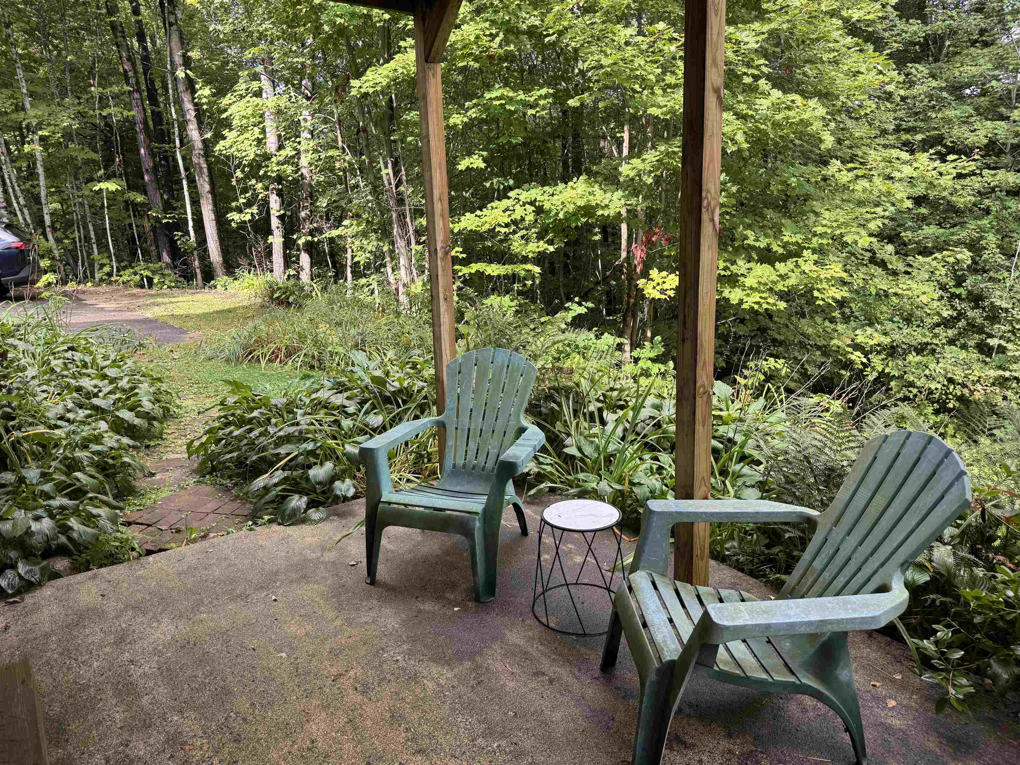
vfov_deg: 56.8
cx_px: 510
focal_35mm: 24
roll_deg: +1.7
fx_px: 707
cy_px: 382
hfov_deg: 71.6
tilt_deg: -13.1
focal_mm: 6.76
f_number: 1.78
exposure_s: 1/162
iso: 64
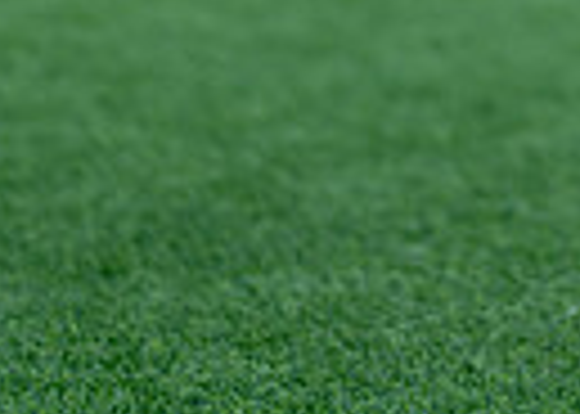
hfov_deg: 7.4
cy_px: -426
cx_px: 774
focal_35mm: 270
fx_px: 4445
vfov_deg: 5.2
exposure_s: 1/1250
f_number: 1.2
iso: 100
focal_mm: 50
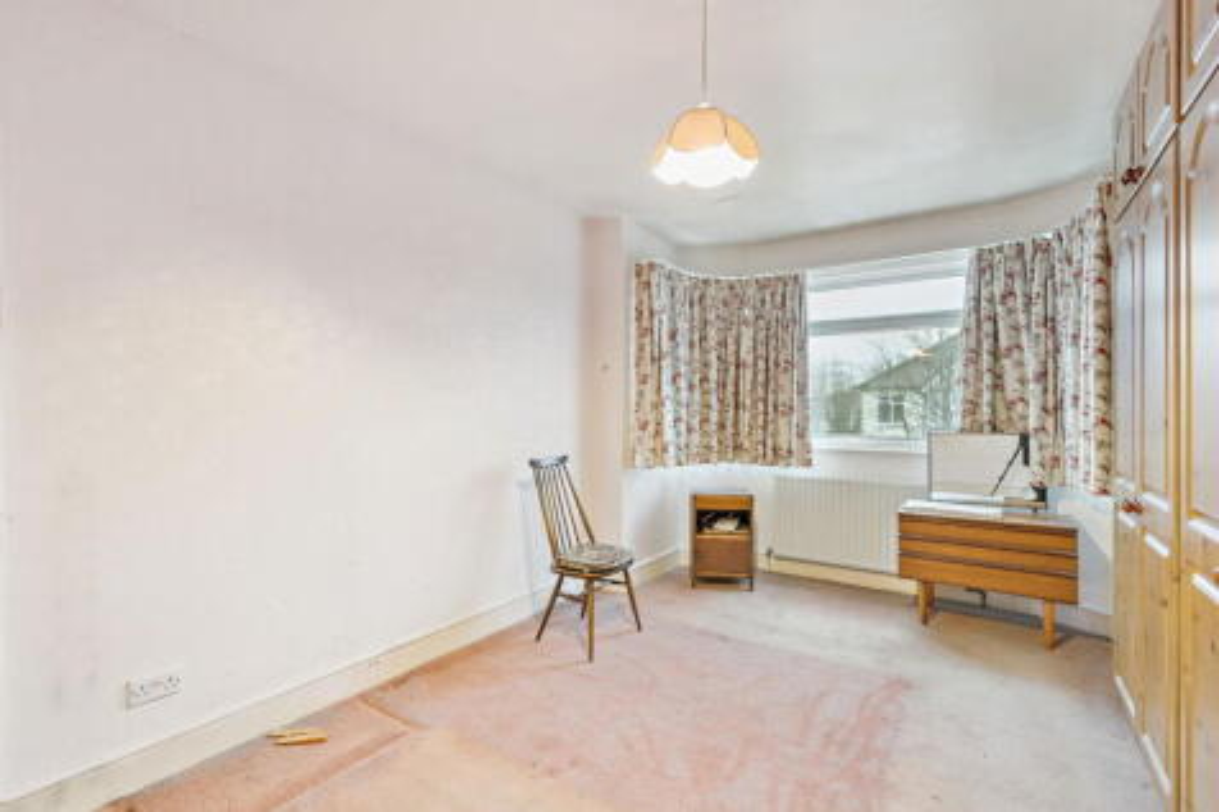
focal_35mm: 16
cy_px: 406
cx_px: 610
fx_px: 542
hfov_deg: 96.8
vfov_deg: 73.7
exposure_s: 1/6
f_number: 4.5
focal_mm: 16
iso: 320
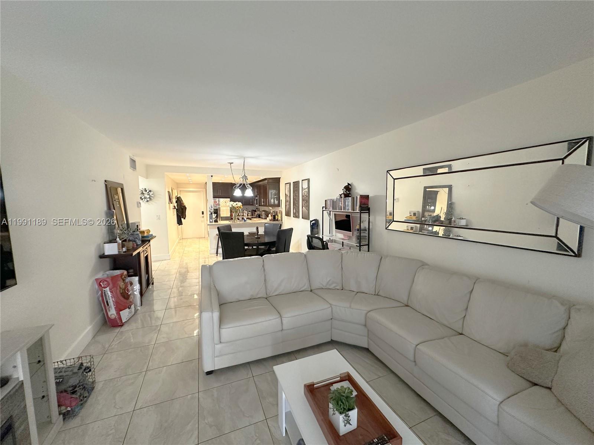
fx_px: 240
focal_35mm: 14
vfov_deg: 85.7
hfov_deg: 102.1
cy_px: 222
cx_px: 297
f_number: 2.2
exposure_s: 1/60
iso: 400
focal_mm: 2.2
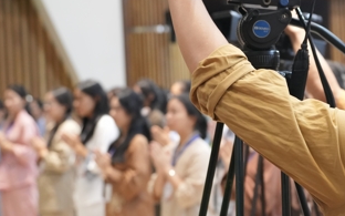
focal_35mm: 87
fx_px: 818
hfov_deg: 22.9
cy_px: 64
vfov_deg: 15.0
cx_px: 338
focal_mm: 41
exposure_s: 1/160
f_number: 2.8
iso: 3200
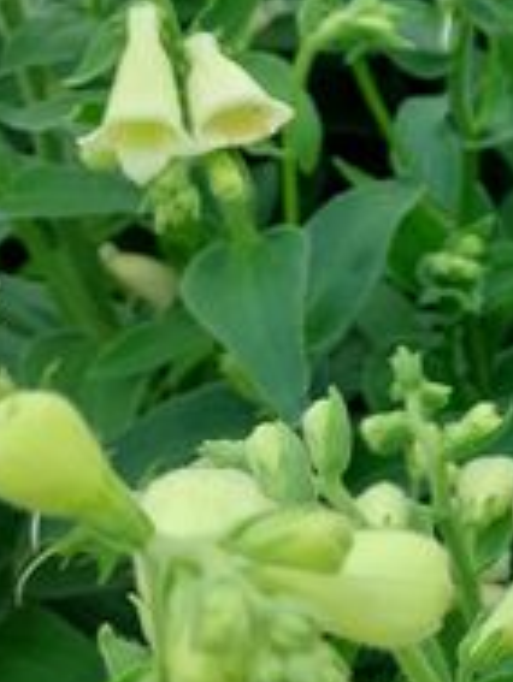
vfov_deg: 18.5
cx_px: 1066
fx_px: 2092
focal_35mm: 106
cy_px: 209
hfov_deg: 12.2
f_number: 1.8
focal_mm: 5.23
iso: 25
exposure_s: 1/305
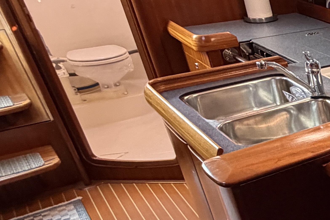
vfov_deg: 25.2
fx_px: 486
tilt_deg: -29.4
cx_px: 530
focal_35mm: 53
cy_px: 164
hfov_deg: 25.1
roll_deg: -2.9
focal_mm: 2.22
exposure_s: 1/60
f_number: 2.2
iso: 400
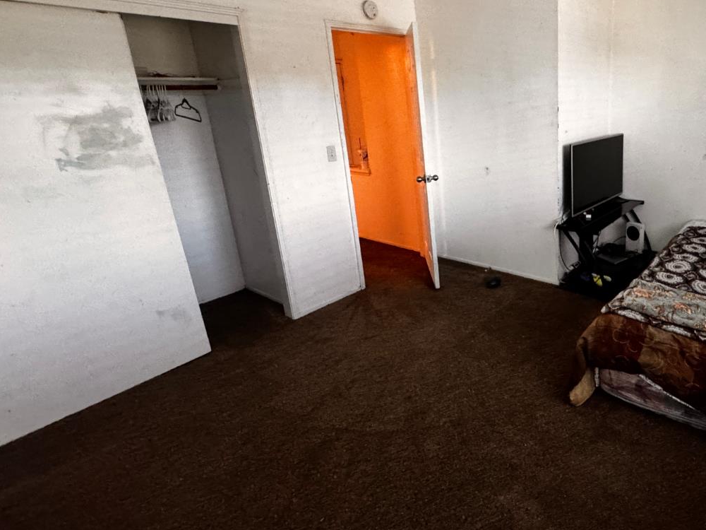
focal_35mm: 21
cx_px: 505
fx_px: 428
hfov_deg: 74.8
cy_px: 217
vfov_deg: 63.0
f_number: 2.2
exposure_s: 1/60
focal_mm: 2.22
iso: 1000
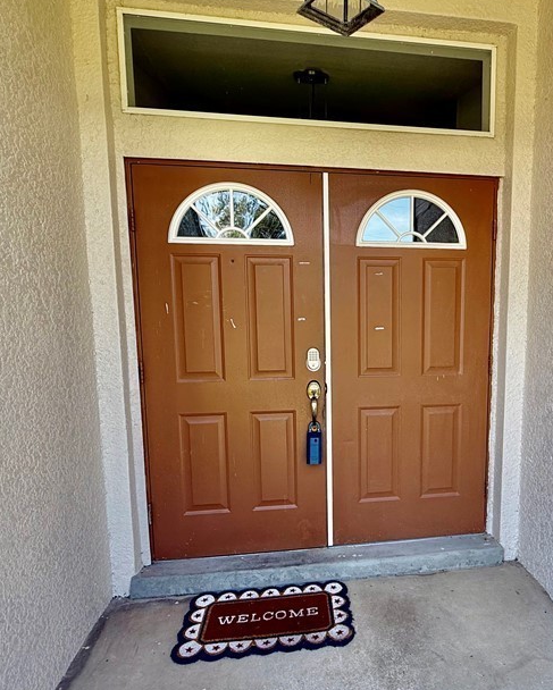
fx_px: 470
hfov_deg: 59.2
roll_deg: -0.1
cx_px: 379
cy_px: 367
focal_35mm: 23
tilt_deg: -7.7
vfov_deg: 72.5
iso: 64
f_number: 2.2
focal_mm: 2.22
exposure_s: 1/99
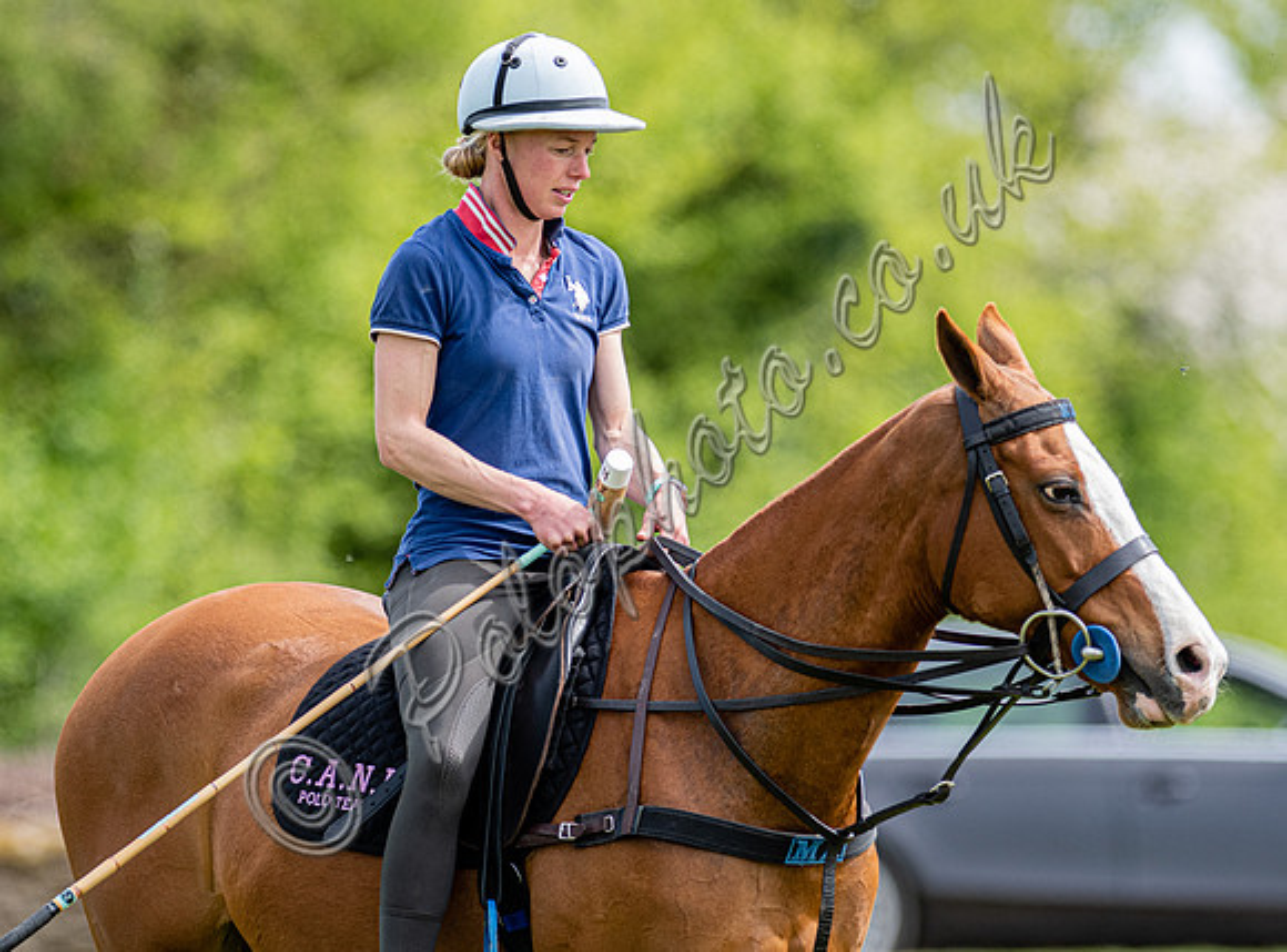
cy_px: 448
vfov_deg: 2.9
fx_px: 18914
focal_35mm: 511
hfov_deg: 3.9
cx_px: 596
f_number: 3.2
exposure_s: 1/2500
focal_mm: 300
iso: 400
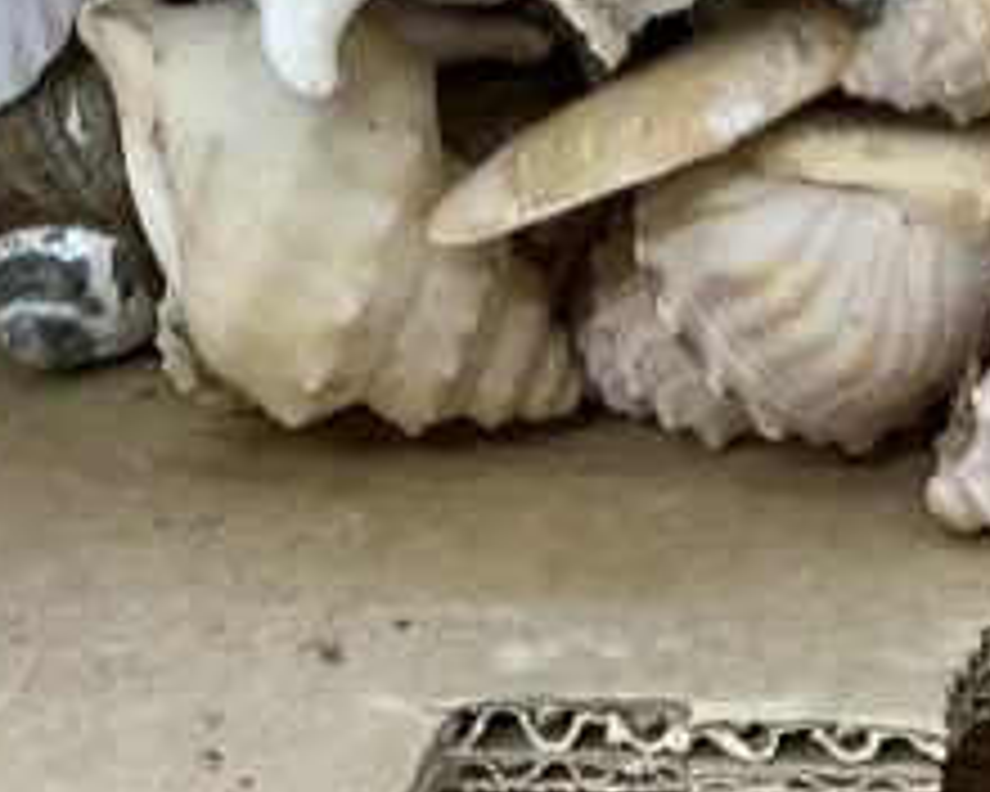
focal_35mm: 118
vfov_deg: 10.3
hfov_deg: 15.9
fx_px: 3457
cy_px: -1431
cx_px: 1017
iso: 80
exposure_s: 1/100
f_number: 1.8
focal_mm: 4.25
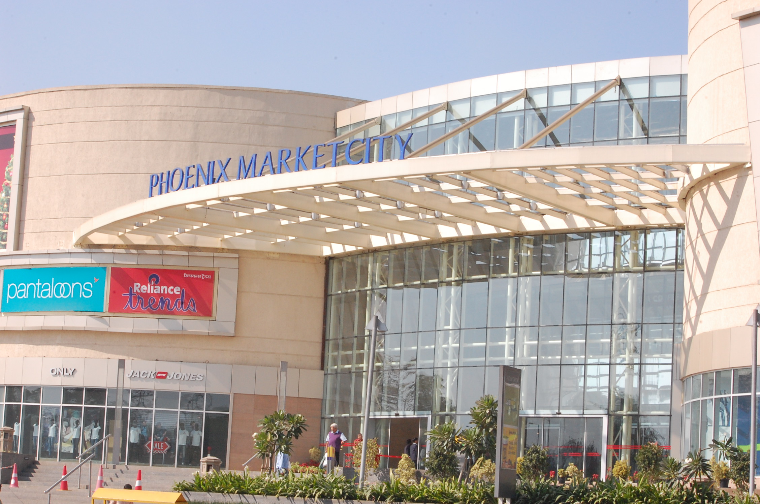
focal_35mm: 82
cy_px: 252
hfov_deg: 24.7
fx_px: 1739
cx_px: 380
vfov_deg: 16.5
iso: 800
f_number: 22
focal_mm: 55
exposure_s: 1/125
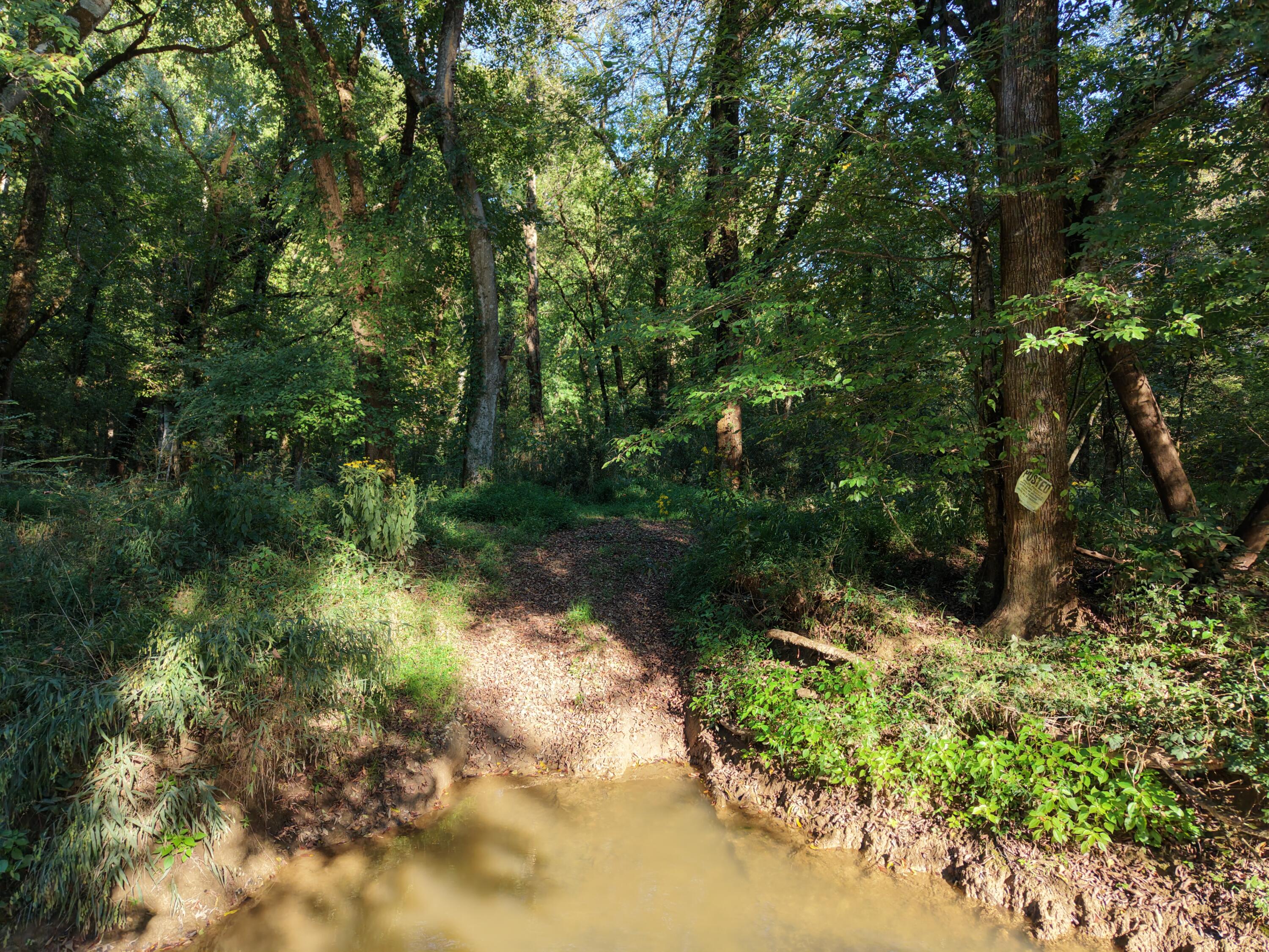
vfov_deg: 56.8
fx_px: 880
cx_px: 634
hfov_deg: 71.6
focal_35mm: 24
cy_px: 476
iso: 100
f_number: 1.8
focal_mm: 8.67
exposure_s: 1/160
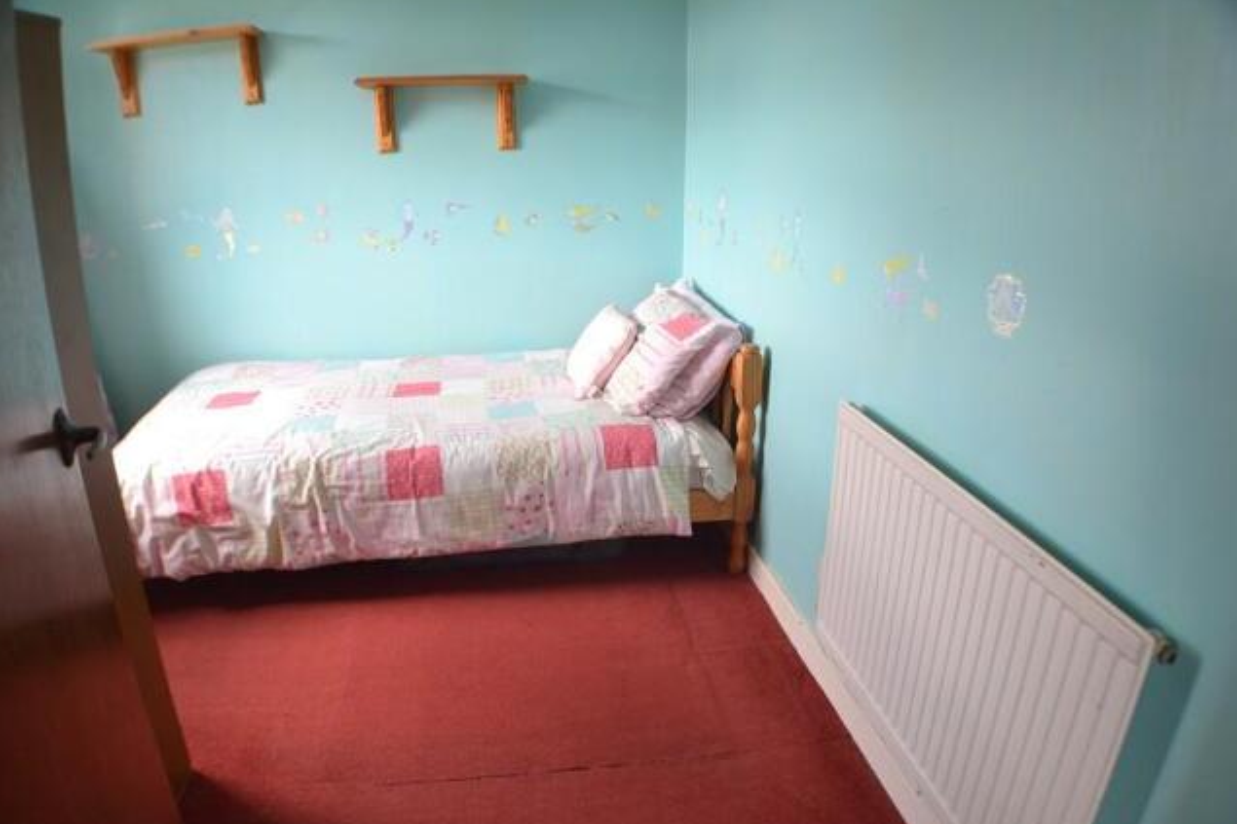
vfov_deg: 42.3
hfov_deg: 60.3
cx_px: 621
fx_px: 1065
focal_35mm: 31
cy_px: 406
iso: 400
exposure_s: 1/60
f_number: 3.8
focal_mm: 20
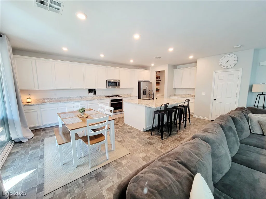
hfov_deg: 106.2
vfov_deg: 89.9
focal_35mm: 13
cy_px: 100
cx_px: 133
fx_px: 100
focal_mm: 2.2
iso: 160
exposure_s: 1/60.2
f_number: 2.2
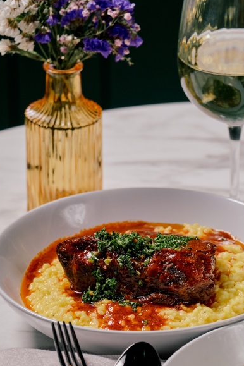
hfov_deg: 4.6
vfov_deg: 6.9
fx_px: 3050
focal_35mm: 300
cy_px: 224
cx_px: 213
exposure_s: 1/160
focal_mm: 145
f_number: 5.6
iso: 200
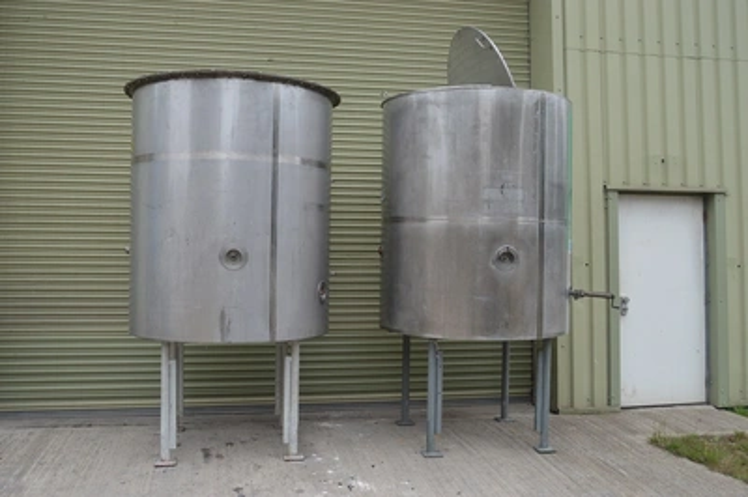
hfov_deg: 57.3
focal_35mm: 33
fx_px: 685
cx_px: 374
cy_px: 248
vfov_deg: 39.9
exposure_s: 1/125
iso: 200
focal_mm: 22
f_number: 5.6
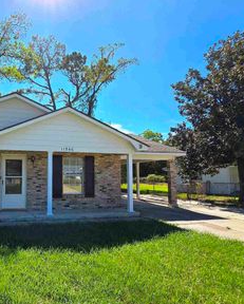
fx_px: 198
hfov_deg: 57.8
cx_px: 44
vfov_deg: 74.9
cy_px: 162
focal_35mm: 22
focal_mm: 2.2
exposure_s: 1/1700
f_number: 2.2
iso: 50
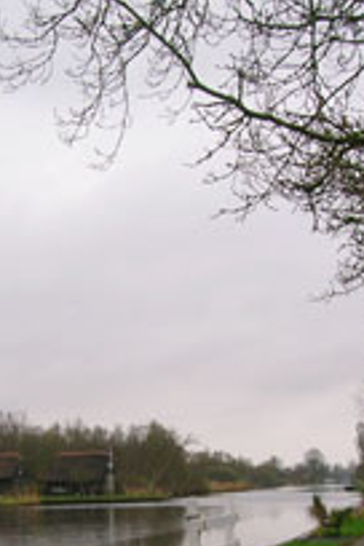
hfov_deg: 17.4
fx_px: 1183
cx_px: 86
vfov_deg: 25.6
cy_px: 430
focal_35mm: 78
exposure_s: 1/40
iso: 50
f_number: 4.9
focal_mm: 5.7
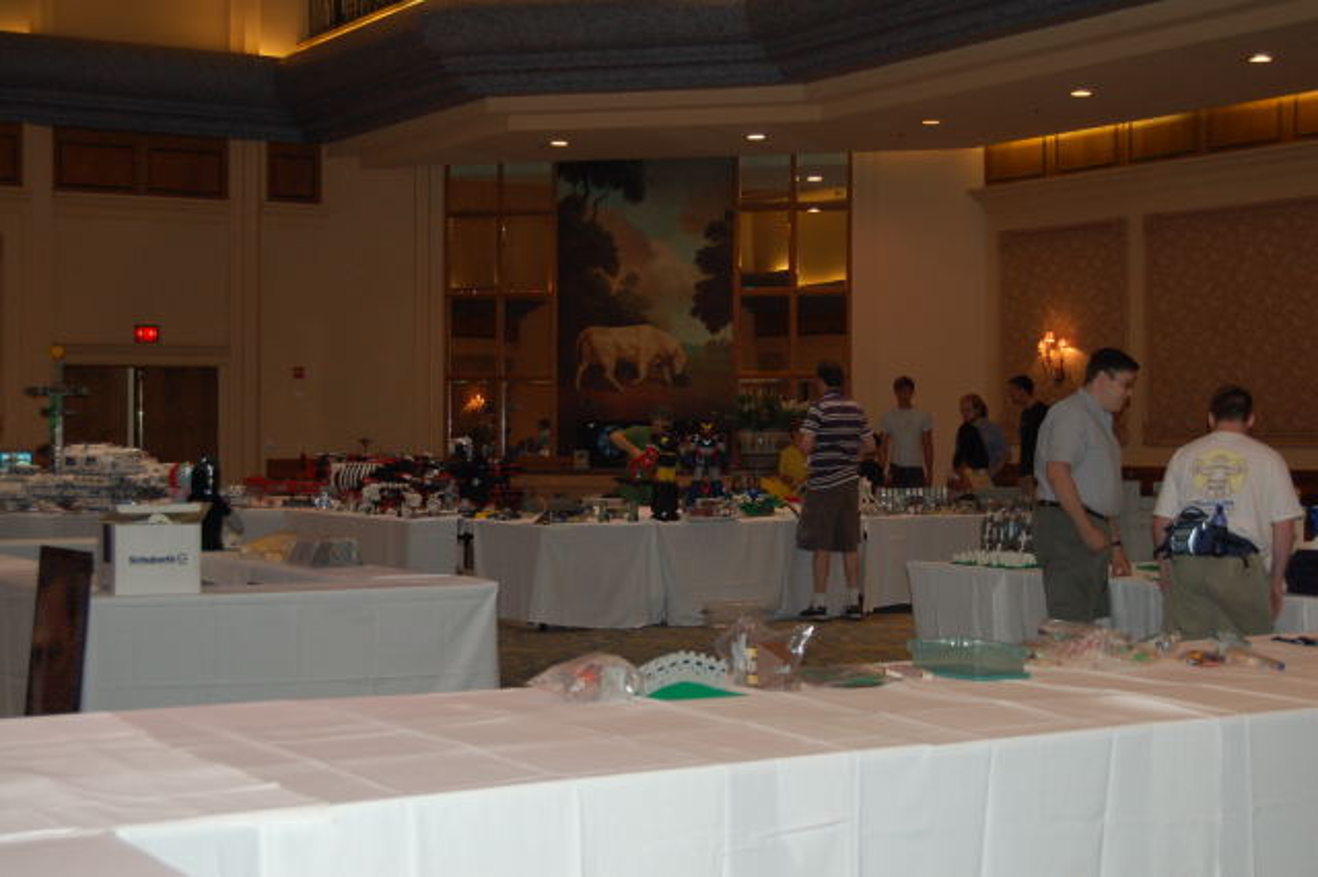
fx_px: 2086
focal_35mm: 57
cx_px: 659
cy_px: 438
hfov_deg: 35.1
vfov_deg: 23.8
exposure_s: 1/60
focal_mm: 38
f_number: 4.8
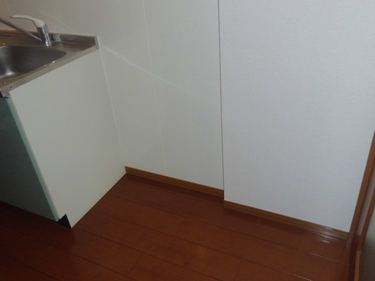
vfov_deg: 45.4
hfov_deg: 58.4
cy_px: 140
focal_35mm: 31
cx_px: 188
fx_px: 336
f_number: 2.9
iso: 100
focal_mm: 5.5
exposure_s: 1/60
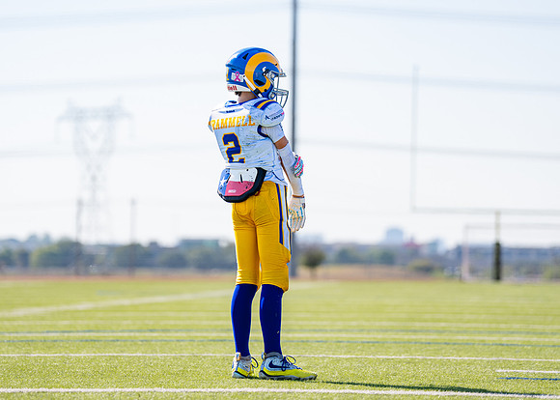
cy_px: 171
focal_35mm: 164
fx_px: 2600
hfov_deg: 12.3
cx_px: 264
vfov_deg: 8.8
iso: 100
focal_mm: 132
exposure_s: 1/1600
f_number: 2.8
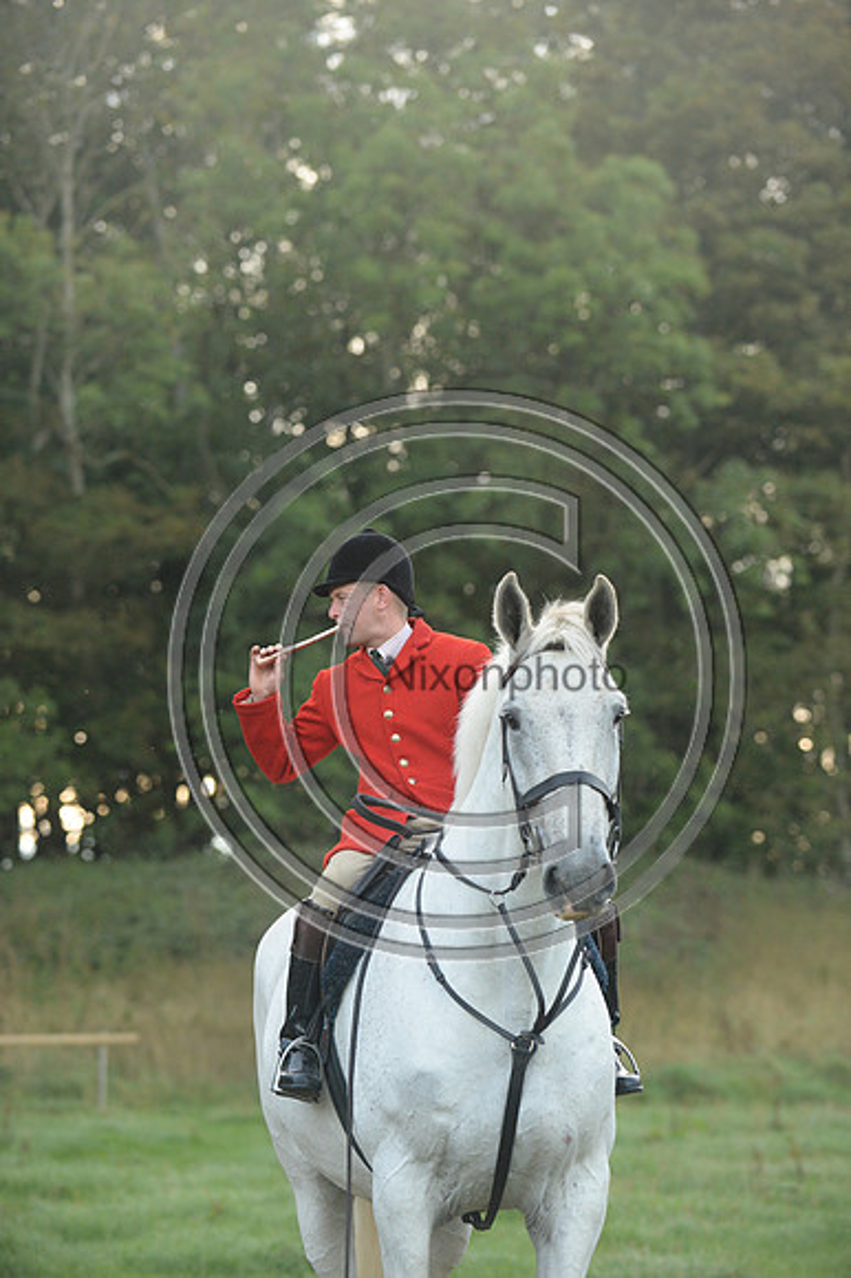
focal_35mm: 116
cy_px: 639
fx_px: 4118
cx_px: 426
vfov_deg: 17.7
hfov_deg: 11.8
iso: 2500
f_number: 3.2
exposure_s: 1/800
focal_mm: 116
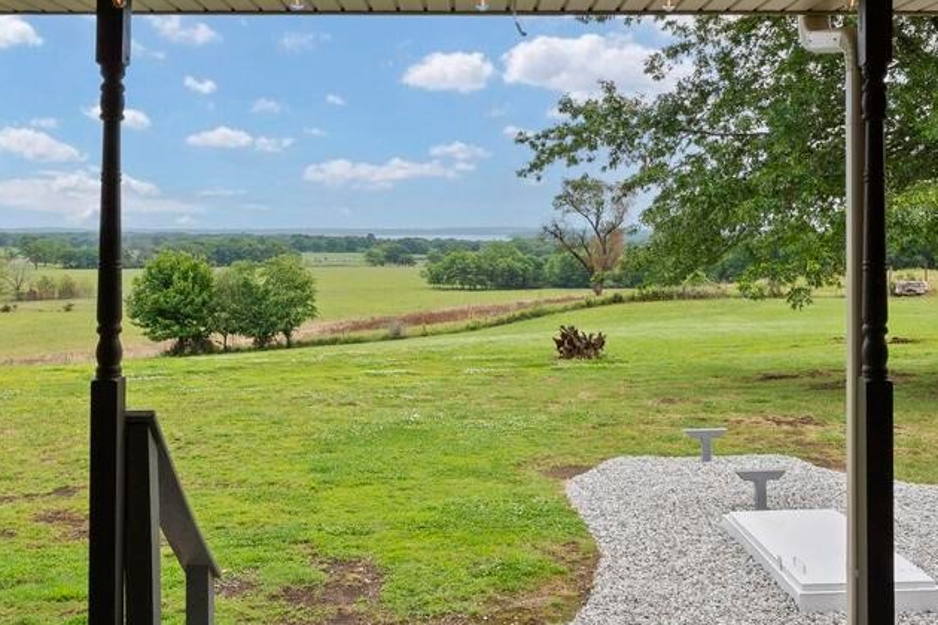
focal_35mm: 39
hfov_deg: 49.6
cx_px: 467
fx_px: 1016
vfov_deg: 33.9
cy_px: 210
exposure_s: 1/400
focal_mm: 16
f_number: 9
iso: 200
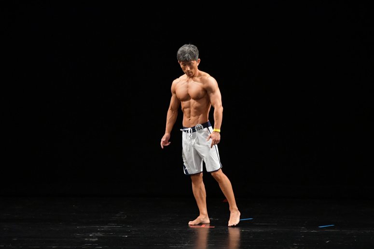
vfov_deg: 4.8
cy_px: 124
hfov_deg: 7.2
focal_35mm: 285
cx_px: 187
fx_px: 2959
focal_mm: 190
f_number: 5.6
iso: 3200
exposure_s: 1/400
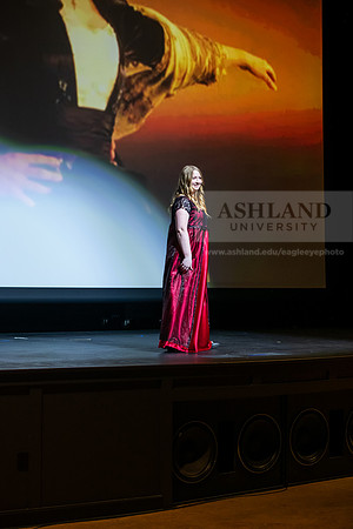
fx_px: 1103
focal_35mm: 75
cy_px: 264
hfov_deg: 18.2
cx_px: 176
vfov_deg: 27.0
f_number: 3.2
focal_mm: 75
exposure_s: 1/200
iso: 2000
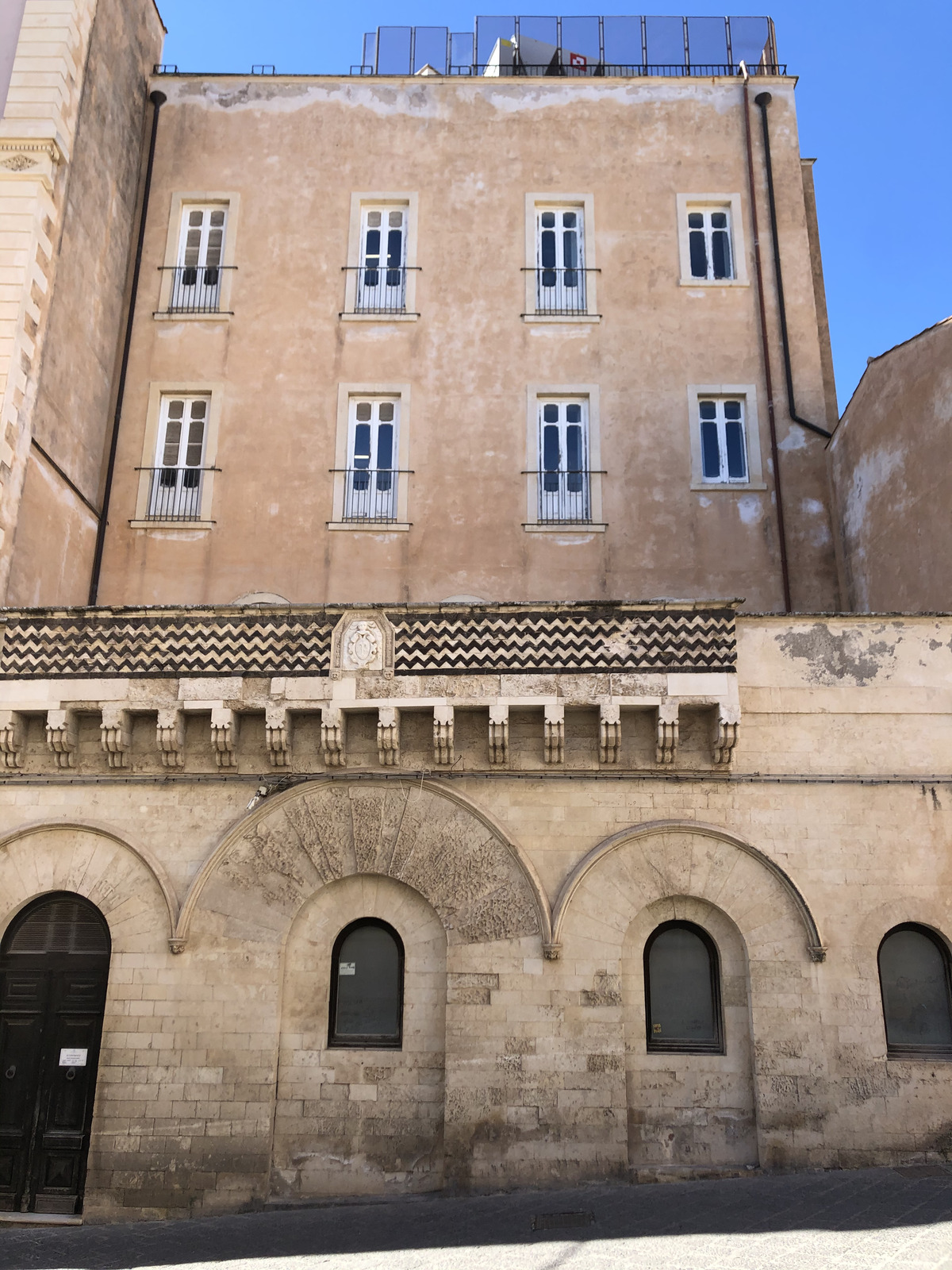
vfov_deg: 63.4
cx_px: 476
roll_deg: -1.1
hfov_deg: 49.7
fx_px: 1027
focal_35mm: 28
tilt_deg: +16.8
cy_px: 635
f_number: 1.8
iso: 20
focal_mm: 4
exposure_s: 1/648
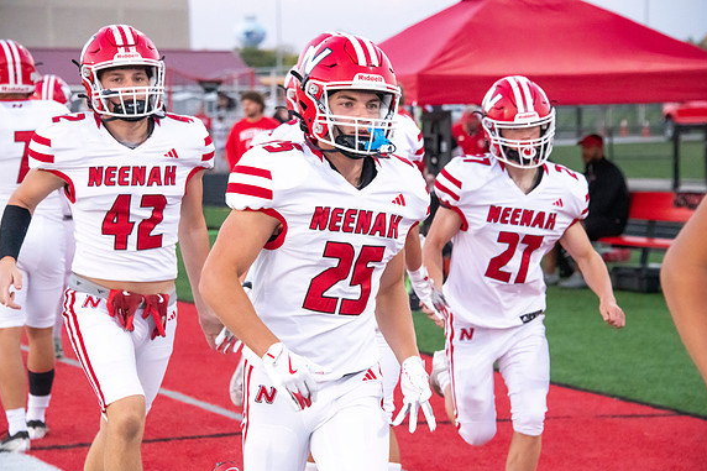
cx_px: 356
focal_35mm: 137
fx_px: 2690
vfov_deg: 10.0
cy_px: 238
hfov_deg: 15.0
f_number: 7.1
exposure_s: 1/800
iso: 10000
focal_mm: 135
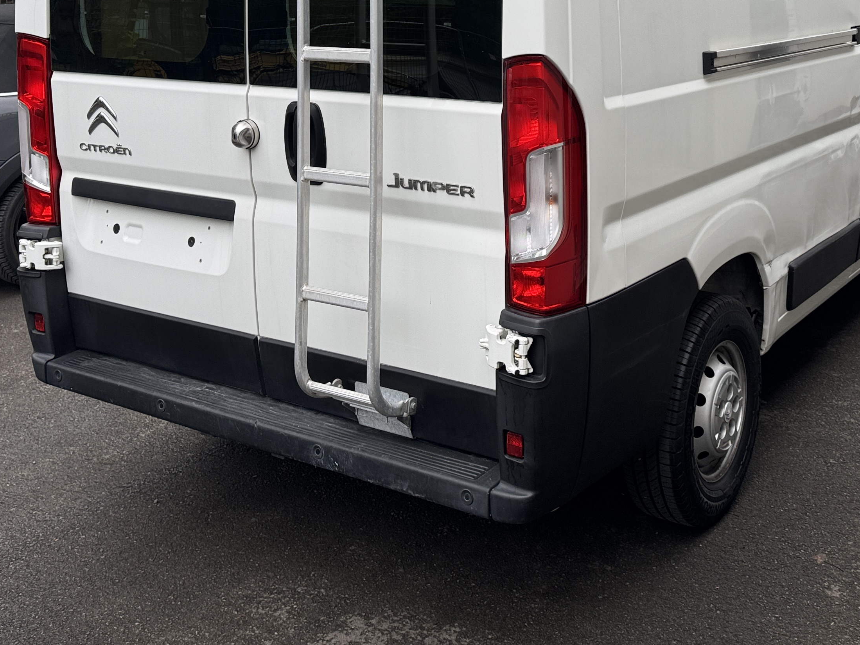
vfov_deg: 31.3
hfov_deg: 42.5
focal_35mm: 44
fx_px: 1093
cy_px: 57
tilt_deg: -5.4
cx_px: 558
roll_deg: -0.6
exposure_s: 1/782
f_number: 1.78
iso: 80
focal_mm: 6.76
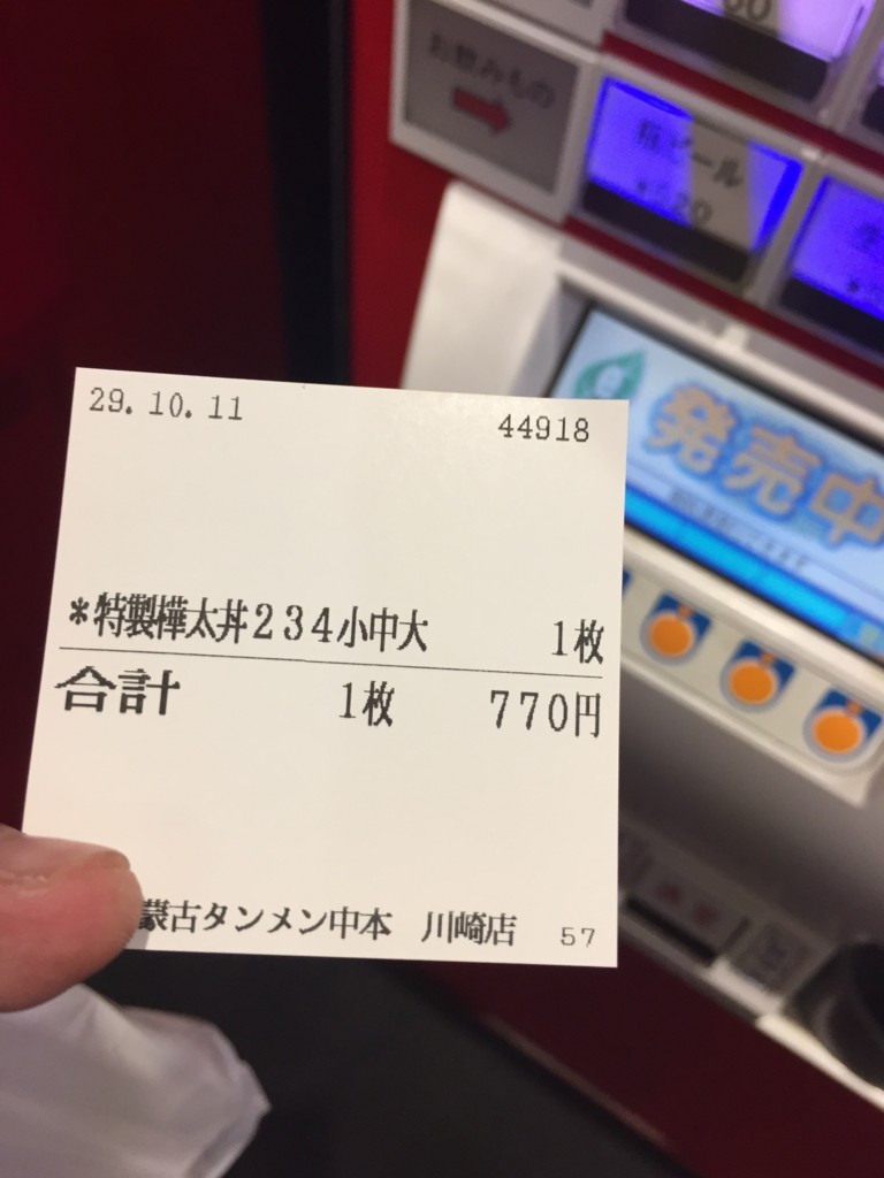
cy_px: 589
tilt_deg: -58.4
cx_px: 442
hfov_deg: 48.2
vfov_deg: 61.7
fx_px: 987
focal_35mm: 29
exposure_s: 1/30
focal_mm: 4.15
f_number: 2.2
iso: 40
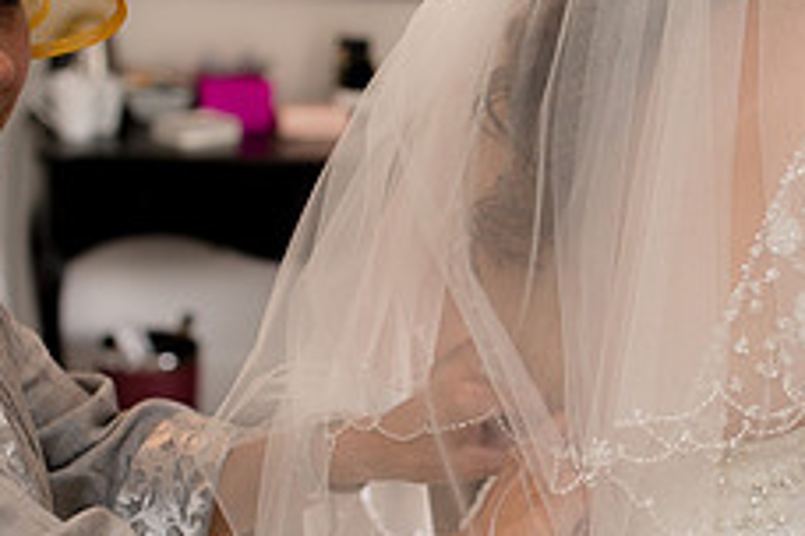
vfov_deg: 15.3
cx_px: 618
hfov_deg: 22.6
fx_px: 1990
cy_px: 381
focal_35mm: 89
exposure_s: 1/125
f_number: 2.5
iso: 250
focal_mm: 35
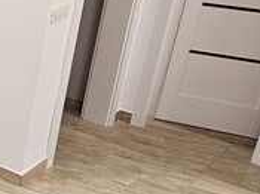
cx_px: -166
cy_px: 133
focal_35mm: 76
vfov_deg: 19.3
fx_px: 570
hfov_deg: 20.5
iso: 100
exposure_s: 1/60
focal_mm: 2.2
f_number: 2.2
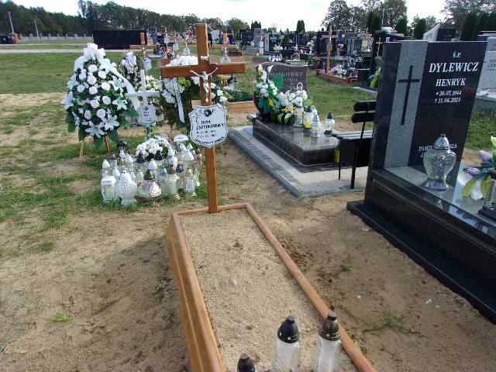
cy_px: 186
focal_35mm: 27
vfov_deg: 51.4
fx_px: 387
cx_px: 248
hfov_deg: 65.3
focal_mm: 4.9
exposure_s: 1/38
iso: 80
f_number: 10.4
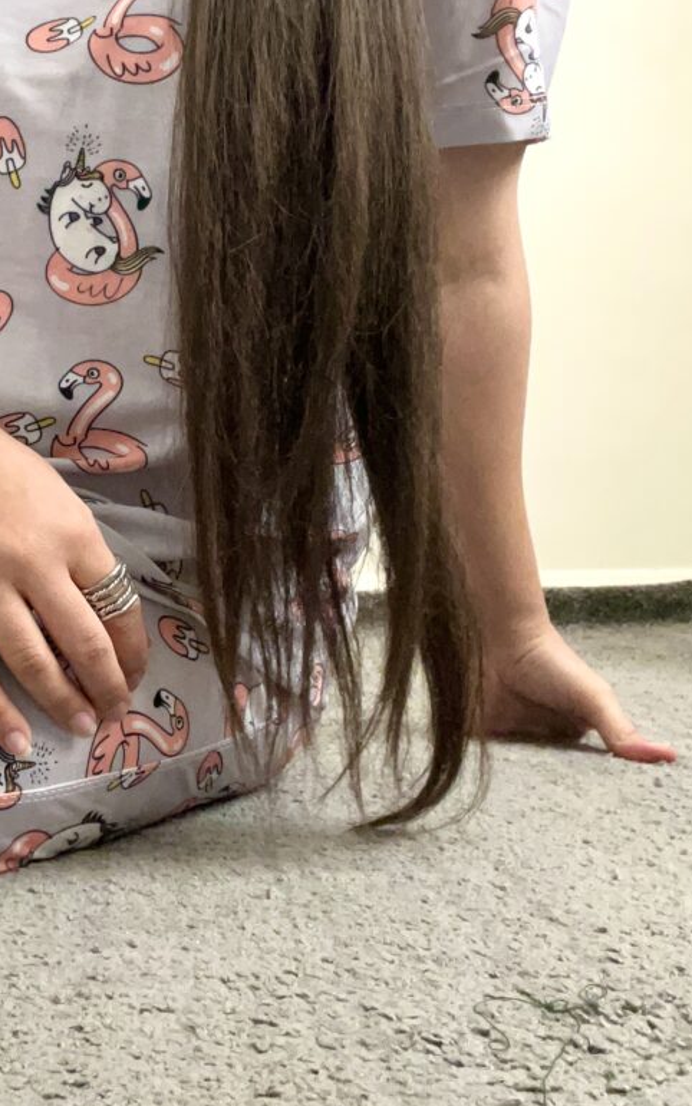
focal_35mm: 44
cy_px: 438
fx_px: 1327
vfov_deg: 45.0
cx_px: 126
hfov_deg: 28.5
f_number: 2.2
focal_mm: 2.71
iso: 400
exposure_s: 1/59
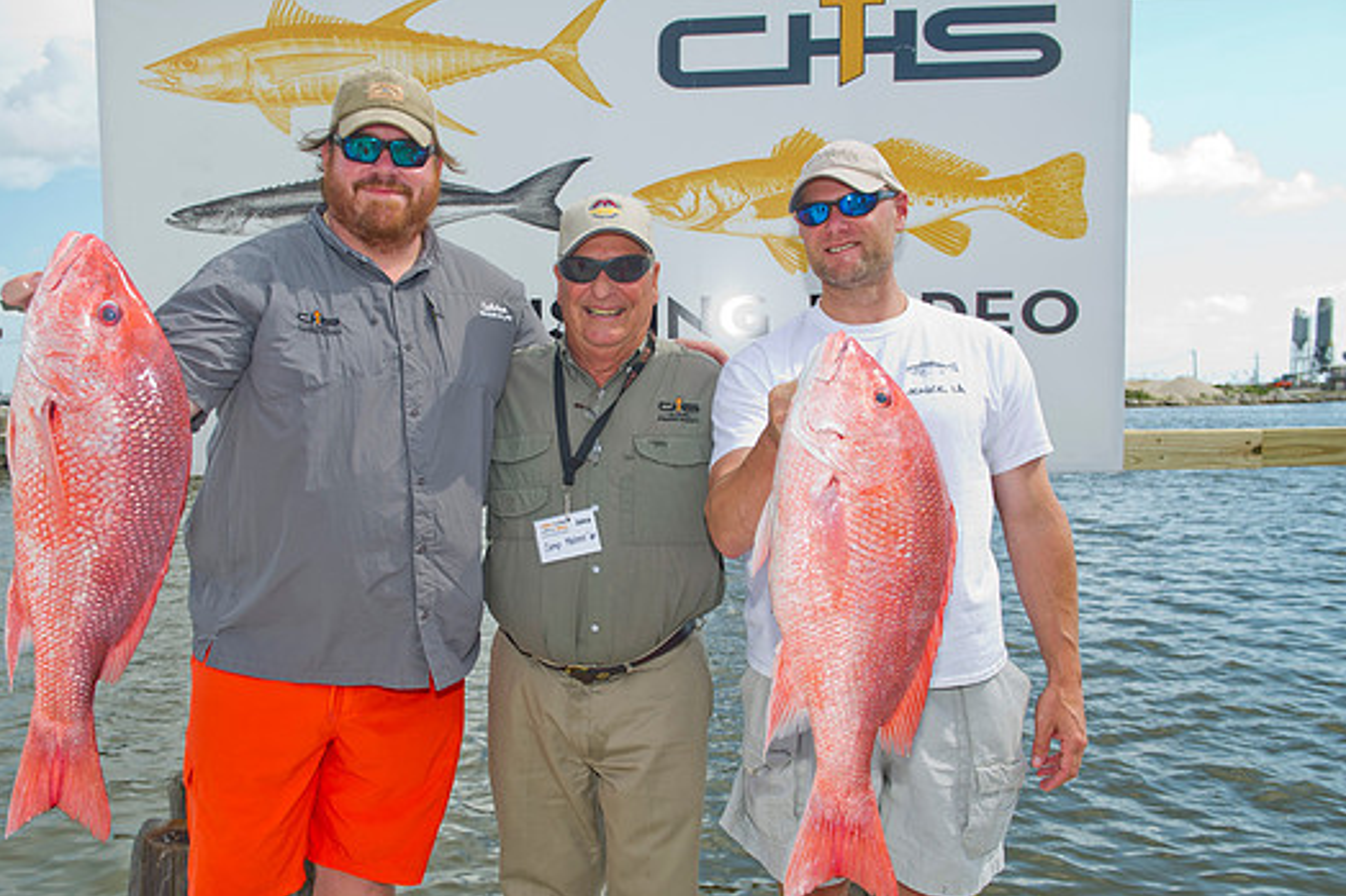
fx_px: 1159
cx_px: 614
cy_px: 472
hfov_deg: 60.2
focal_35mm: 31
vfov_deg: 42.3
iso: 125
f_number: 6.3
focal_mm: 28
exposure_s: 1/250
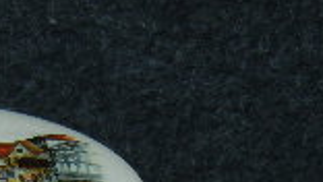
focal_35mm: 303
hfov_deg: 7.1
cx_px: -56
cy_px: 463
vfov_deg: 3.9
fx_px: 2597
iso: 203
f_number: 4.1
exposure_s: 1/34.7
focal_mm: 12.2
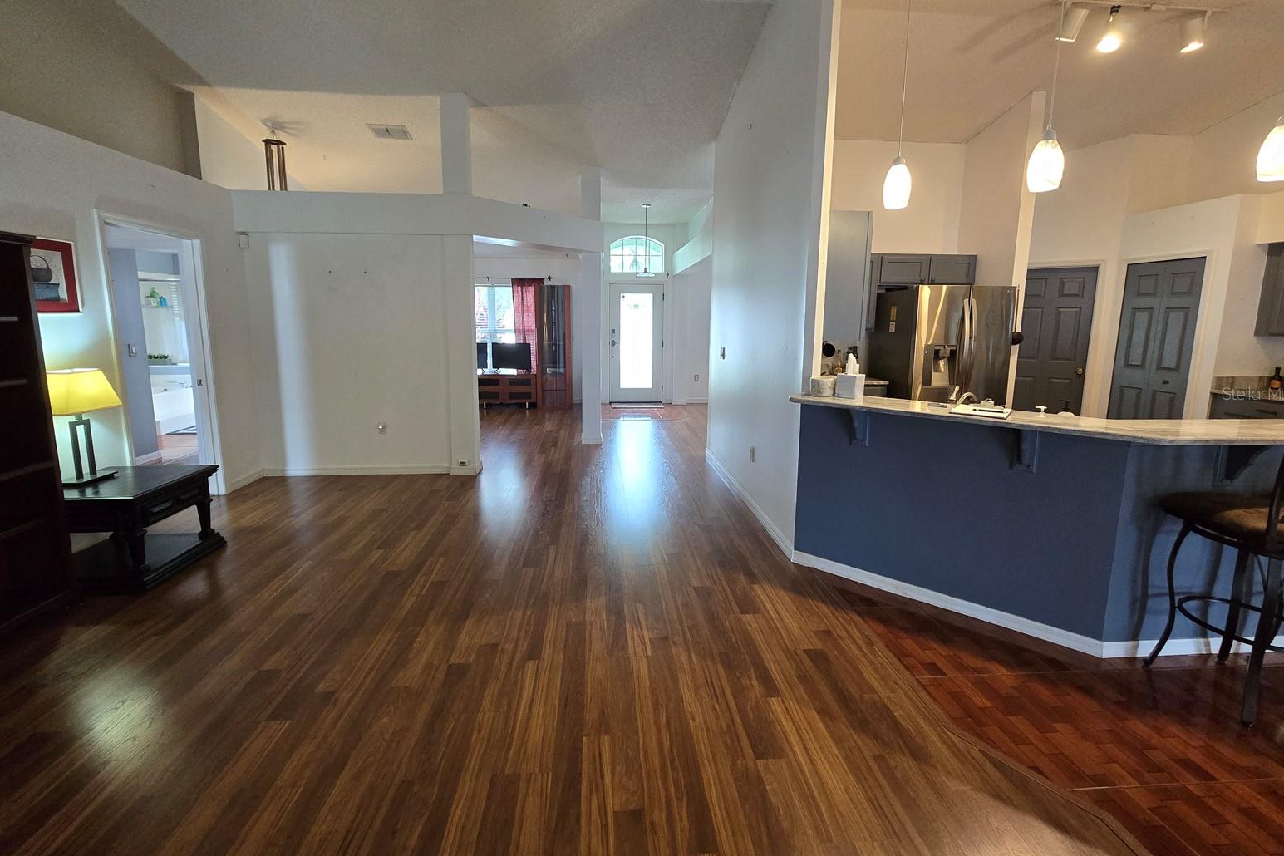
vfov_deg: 81.0
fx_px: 499
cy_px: 393
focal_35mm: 14
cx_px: 636
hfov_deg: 104.3
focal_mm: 2.2
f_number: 2.2
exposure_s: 1/60
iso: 500
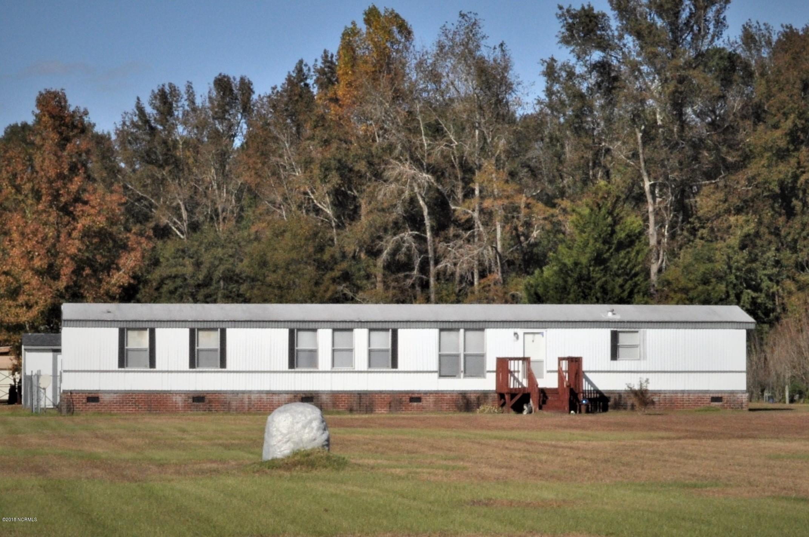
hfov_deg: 38.9
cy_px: 268
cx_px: 404
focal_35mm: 51
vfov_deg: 26.4
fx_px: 1145
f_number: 32
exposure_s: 1/200
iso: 560
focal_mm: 34
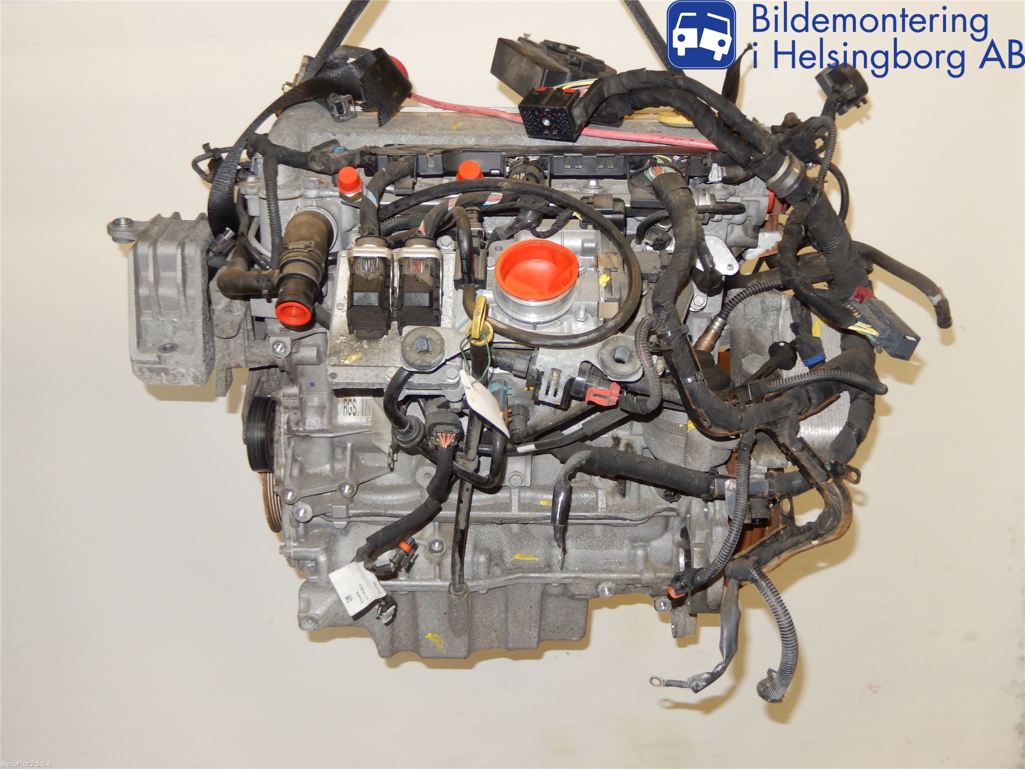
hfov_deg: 51.4
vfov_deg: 39.7
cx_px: 512
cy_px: 384
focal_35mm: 36
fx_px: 1066
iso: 200
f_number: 4
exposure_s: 1/30
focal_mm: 6.5
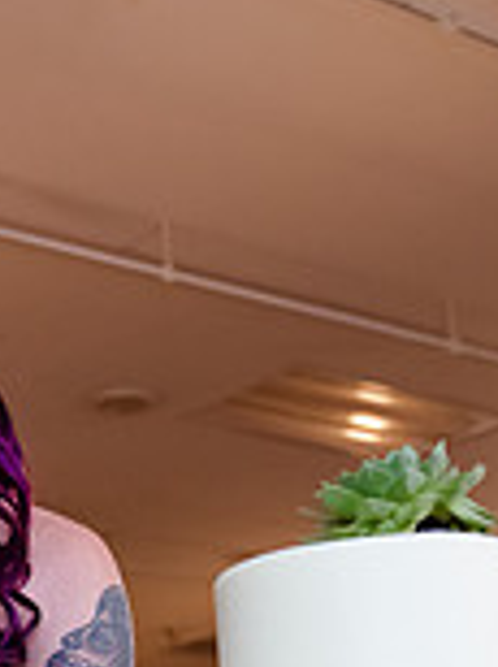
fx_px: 1673
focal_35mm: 87
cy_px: 617
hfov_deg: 15.3
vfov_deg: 21.9
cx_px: -303
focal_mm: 24
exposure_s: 1/250
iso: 3200
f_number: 3.5
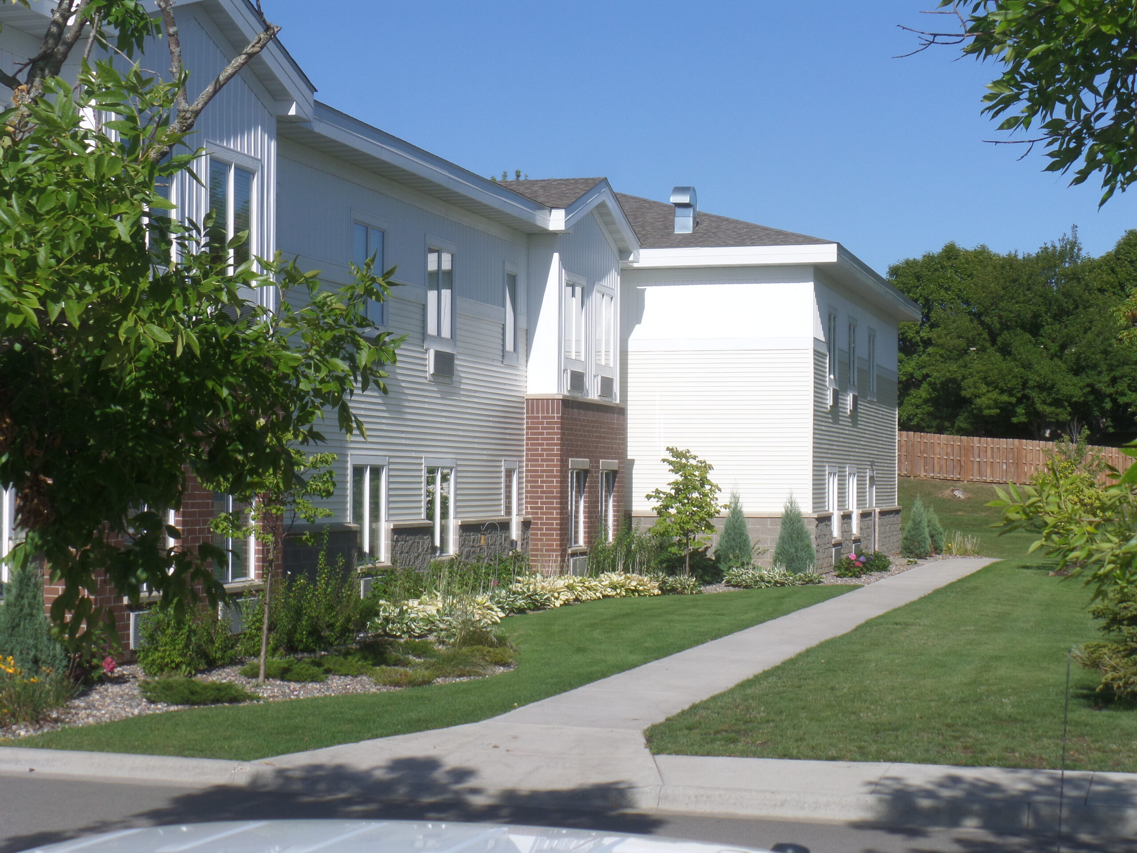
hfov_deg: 30.3
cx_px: 568
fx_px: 2102
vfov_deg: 22.9
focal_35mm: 64
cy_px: 426
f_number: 4
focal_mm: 11.4
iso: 100
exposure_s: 1/1000
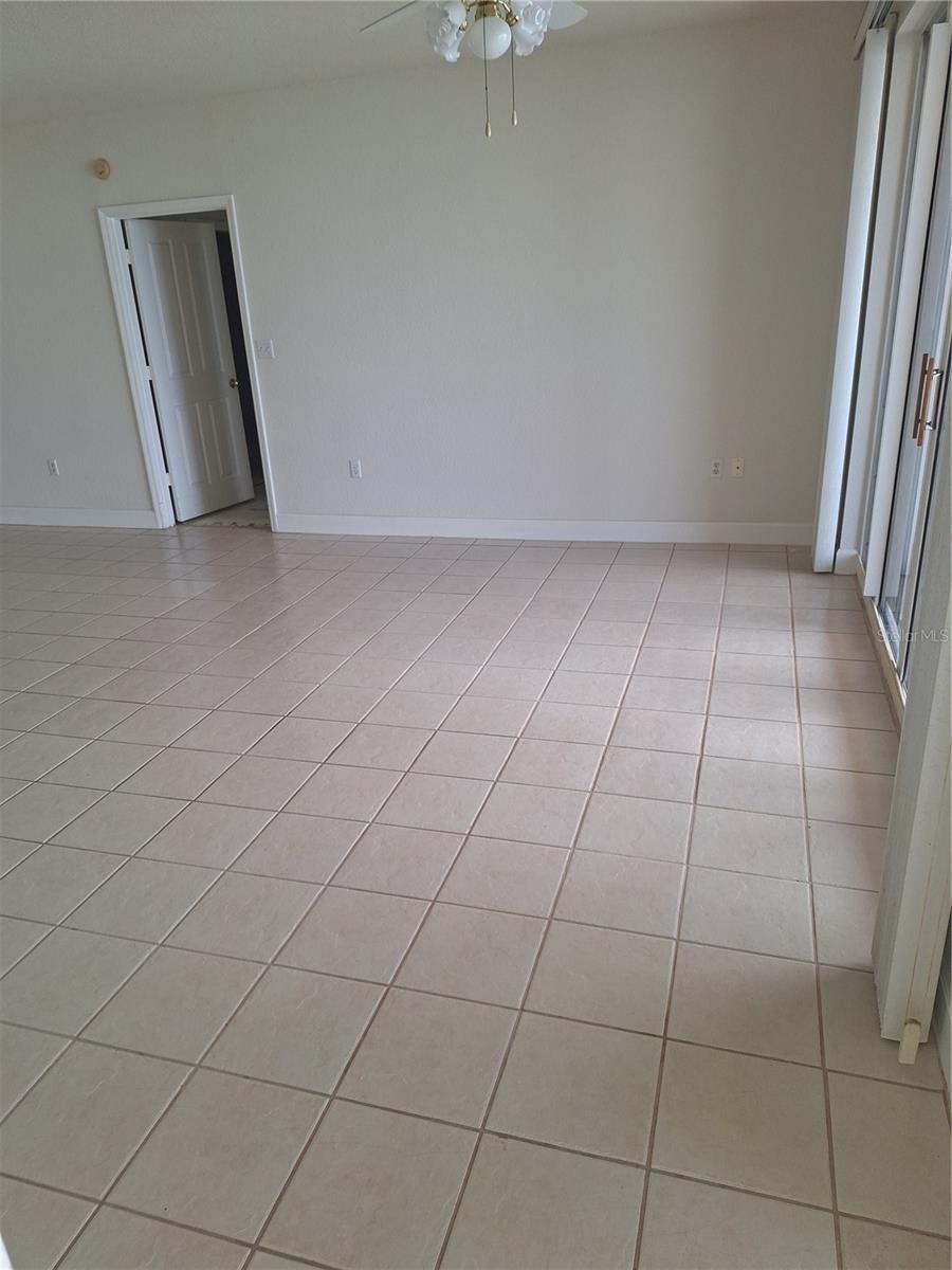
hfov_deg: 58.9
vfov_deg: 73.9
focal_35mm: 23
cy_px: 635
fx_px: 843
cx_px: 476
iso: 80
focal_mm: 5.54
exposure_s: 1/60
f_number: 1.8
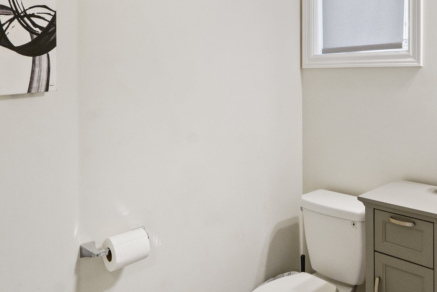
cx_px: 355
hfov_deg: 55.6
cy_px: 86
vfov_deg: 41.5
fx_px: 376
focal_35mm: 31
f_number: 6.3
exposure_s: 1/30
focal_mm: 16
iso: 4000
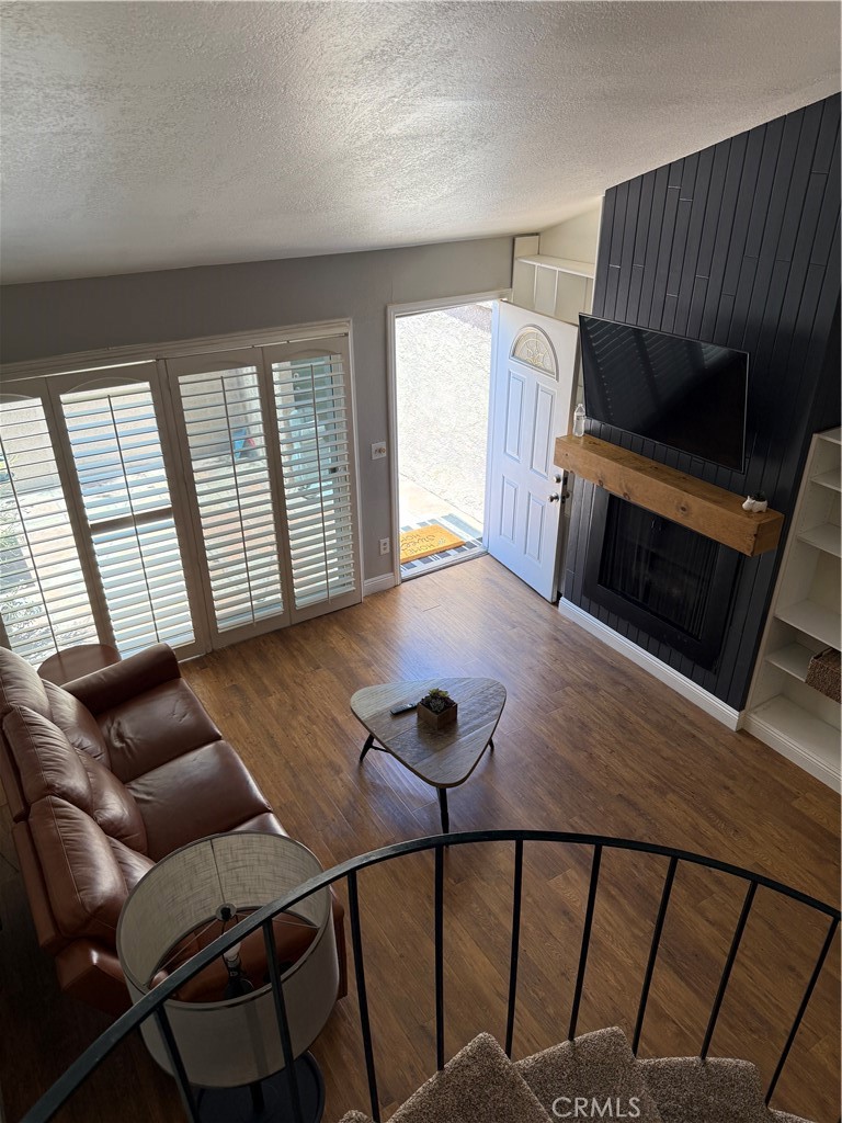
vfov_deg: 71.6
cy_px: 562
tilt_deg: -28.5
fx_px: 778
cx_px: 421
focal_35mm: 24
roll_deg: -0.5
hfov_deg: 56.8
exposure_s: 1/228
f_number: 1.78
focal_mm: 6.76
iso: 100
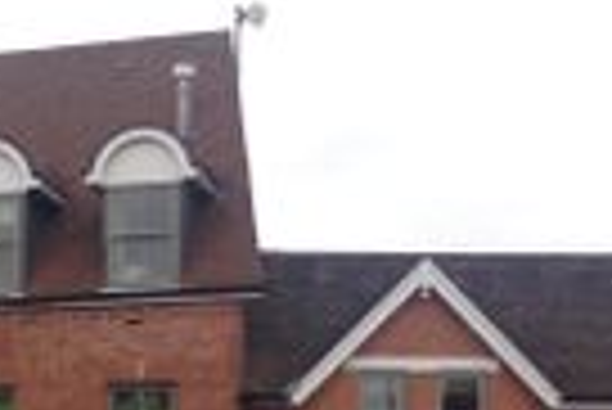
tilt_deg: +3.3
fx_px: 1719
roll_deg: -1.0
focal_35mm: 101
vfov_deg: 13.2
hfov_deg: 19.8
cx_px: 72
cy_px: 514
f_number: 2.4
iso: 50
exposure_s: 1/669
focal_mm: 4.12
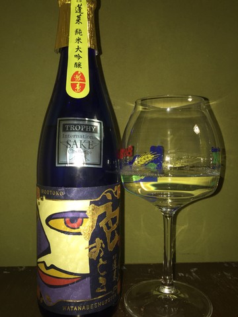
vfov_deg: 61.7
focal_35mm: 29
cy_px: 158
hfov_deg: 48.2
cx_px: 119
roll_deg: +0.1
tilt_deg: -0.4
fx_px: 266
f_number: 2.2
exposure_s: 1/42
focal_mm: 4.15
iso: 32
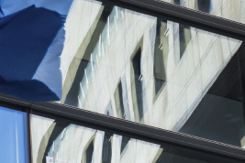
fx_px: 2164
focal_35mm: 318
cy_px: -62
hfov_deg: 6.5
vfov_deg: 4.3
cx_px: 28
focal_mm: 50
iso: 100
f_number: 5.6
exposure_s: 1/160
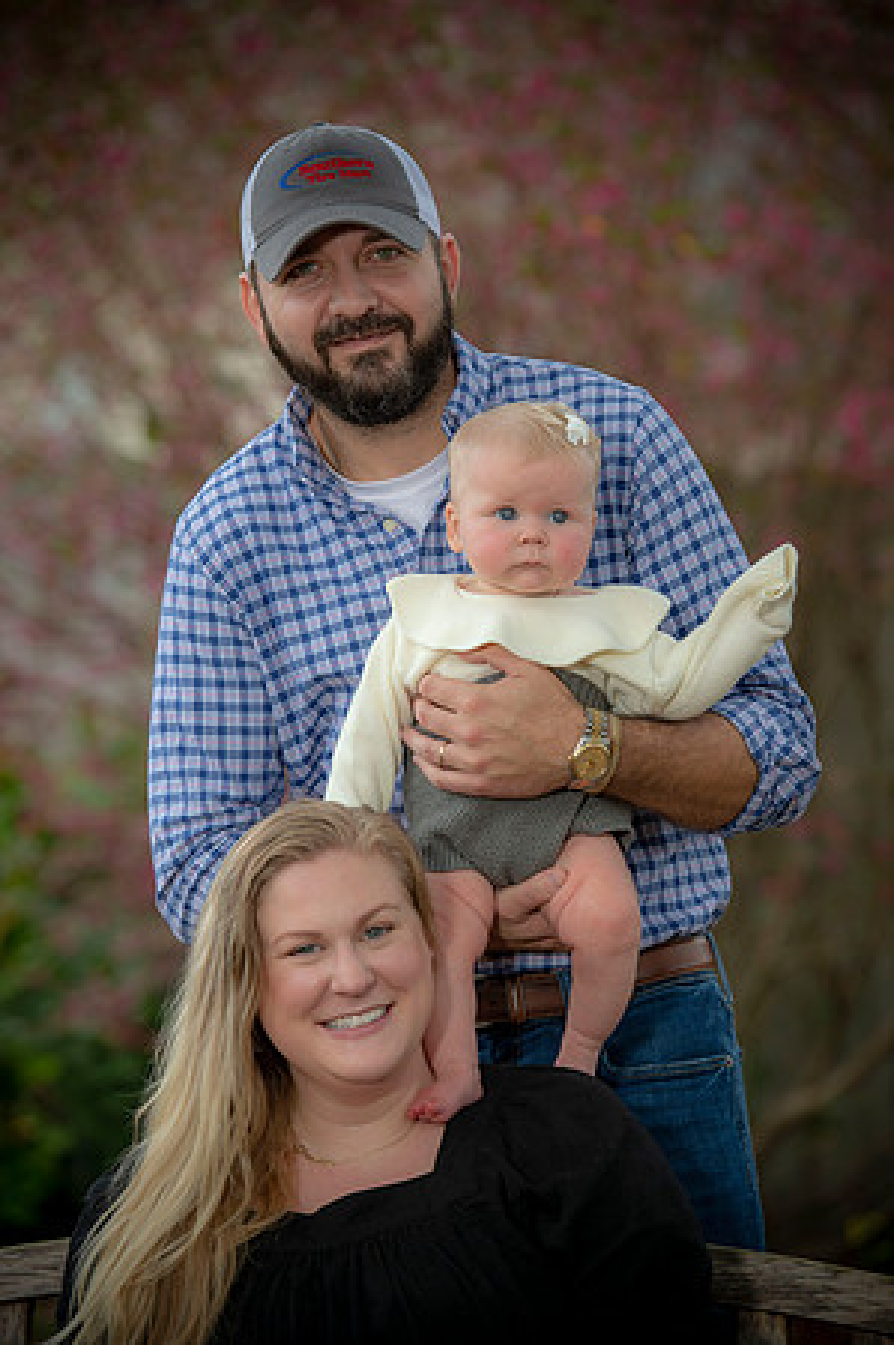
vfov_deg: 13.7
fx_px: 5600
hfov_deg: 9.1
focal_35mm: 150
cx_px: 447
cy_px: 672
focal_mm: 150
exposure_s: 1/200
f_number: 4
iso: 160
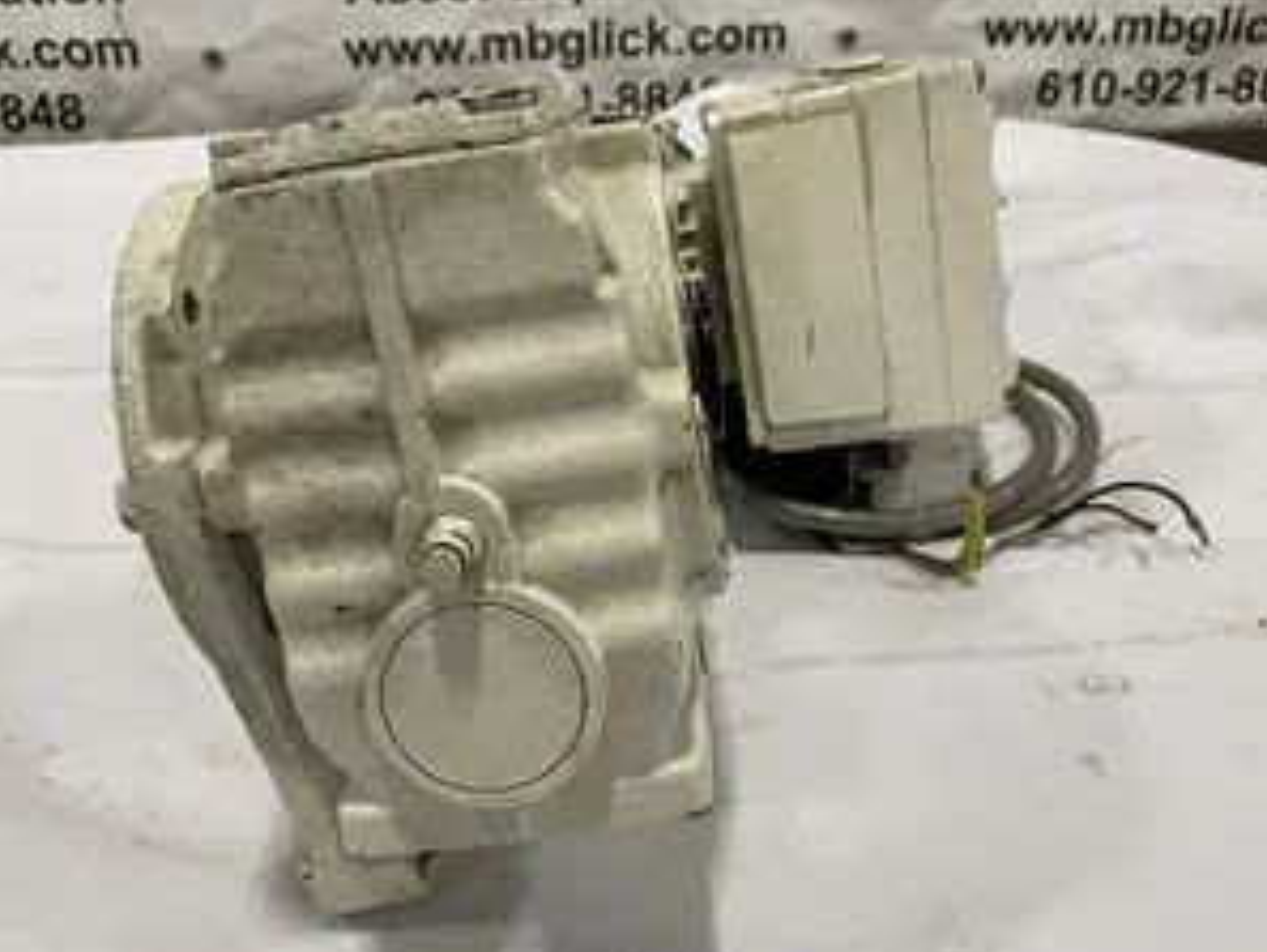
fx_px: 1282
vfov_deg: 40.7
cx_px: 636
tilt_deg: -30.7
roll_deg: +1.8
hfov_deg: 52.6
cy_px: 435
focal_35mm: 35
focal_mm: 4.2
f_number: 1.6
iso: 125
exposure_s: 1/83
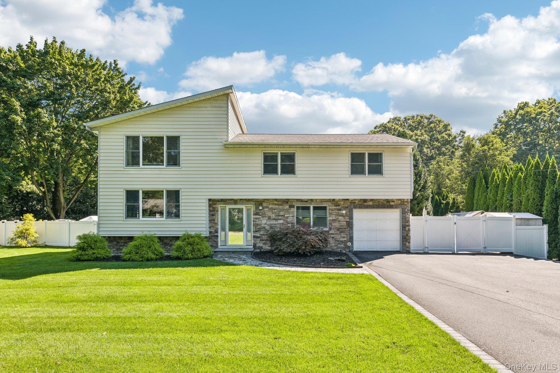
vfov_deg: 59.5
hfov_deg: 81.2
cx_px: 280
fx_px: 327
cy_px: 186
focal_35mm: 21
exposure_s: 1/640
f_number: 8
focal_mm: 21
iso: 400
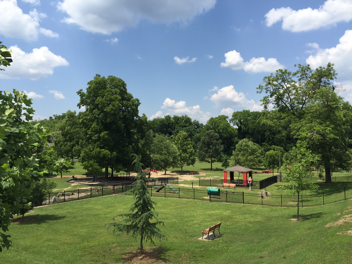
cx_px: 176
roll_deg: -0.6
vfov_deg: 48.2
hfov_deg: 61.7
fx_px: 295
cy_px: 132
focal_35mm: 29
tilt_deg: +4.0
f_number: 2.2
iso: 32
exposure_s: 1/1721
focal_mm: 4.15
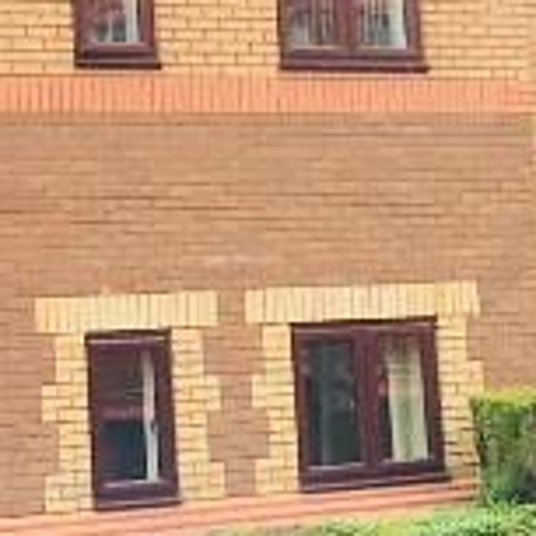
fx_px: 2996
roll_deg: +2.8
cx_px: 322
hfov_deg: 10.2
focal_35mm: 171
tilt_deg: +5.6
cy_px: 42
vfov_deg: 10.2
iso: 25
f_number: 2.2
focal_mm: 4.15
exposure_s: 1/334
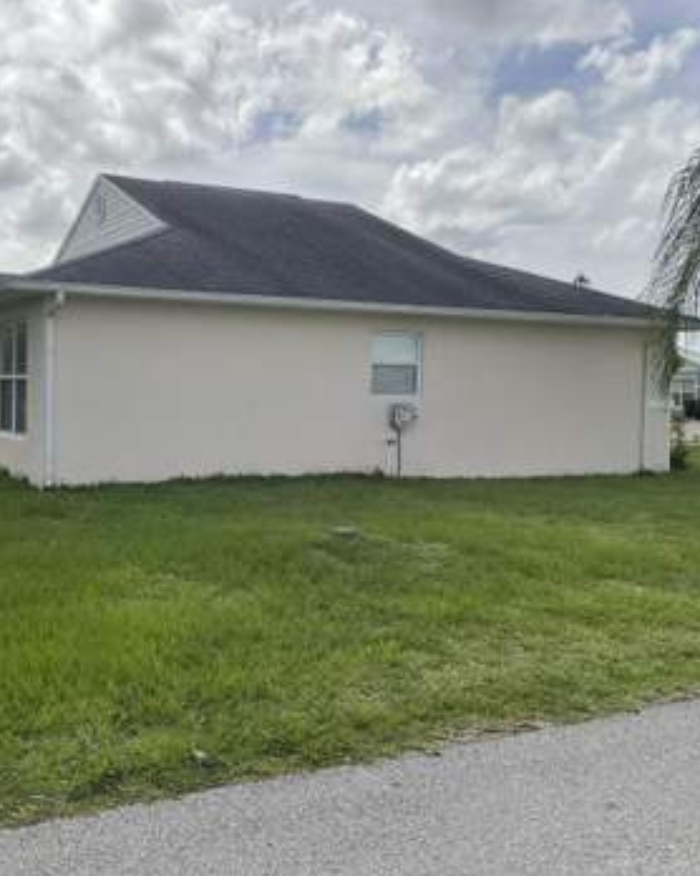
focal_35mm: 39
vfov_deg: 46.9
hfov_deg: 38.0
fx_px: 1011
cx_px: 262
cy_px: 429
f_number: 1.8
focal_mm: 3
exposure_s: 1/3125
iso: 16
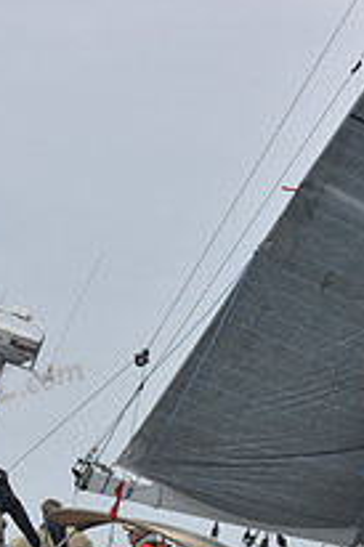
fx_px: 4071
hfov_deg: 5.1
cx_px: 222
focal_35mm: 268
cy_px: 757
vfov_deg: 7.6
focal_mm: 95
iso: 250
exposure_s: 1/800
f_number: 9
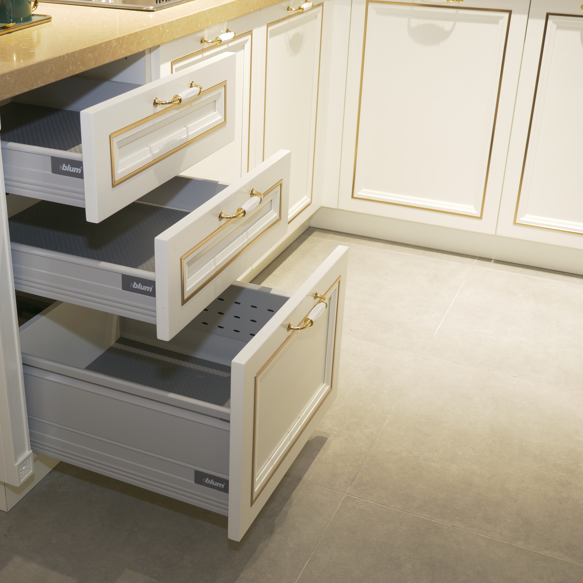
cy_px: 289
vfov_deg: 35.4
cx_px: 213
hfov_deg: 35.1
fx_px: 915
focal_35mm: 48
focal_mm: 20
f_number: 3.2
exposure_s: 1/50
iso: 250
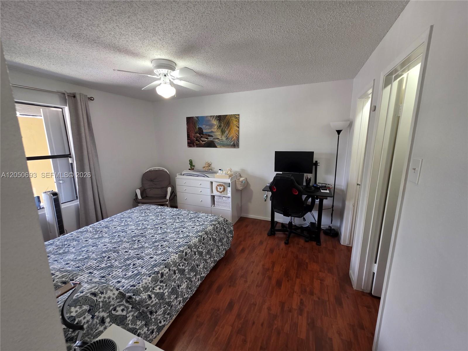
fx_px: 176
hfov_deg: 106.2
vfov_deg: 89.9
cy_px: 176
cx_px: 234
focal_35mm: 13
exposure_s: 1/60
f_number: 1.9
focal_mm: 2.2
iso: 200
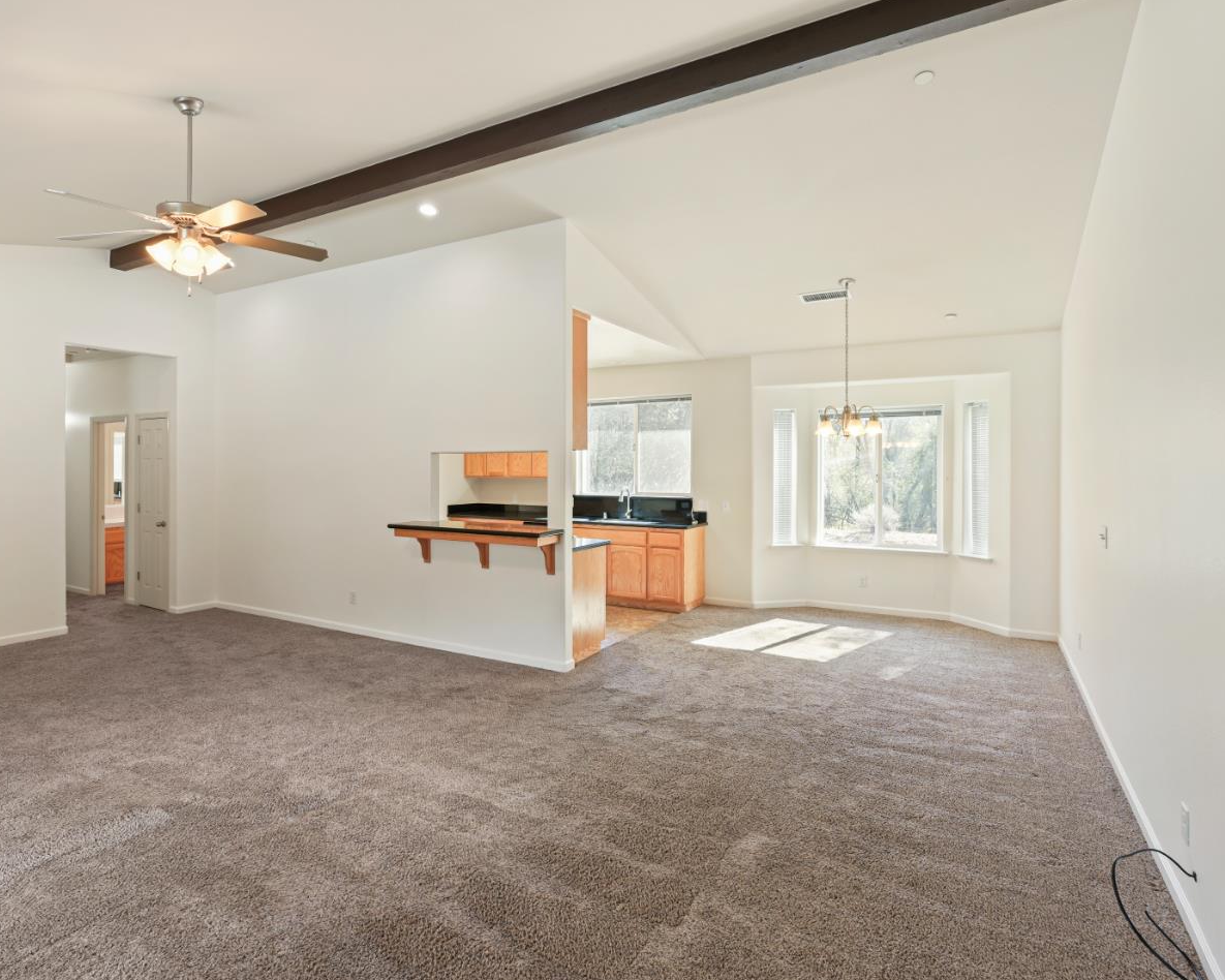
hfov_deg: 83.0
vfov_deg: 70.8
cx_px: 549
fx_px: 689
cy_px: 479
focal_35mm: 19
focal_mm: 16
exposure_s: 1/2.5
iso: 100
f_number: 8
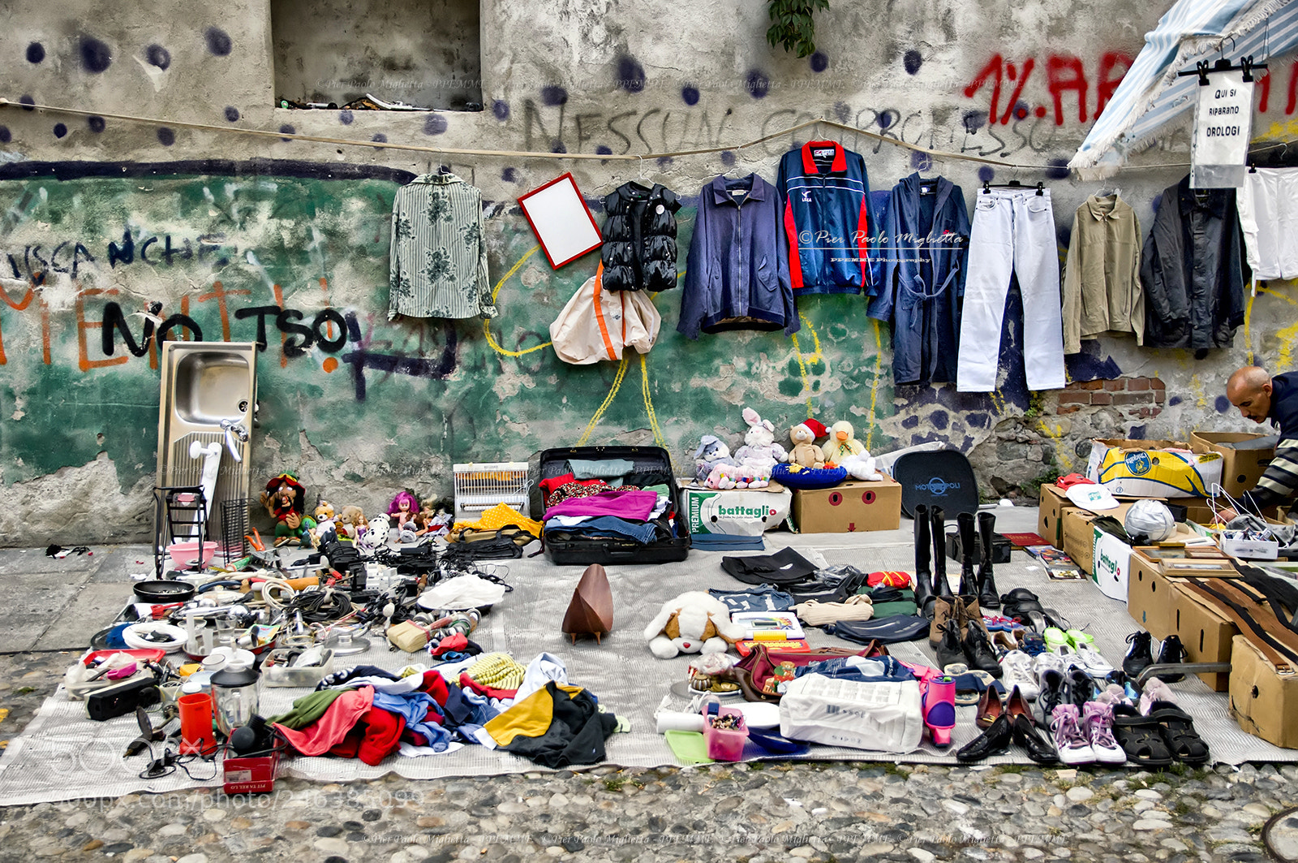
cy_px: 432
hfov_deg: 45.0
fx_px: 1567
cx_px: 649
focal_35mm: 44
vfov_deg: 30.8
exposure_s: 1/1600
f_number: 3.5
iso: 1250
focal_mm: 29
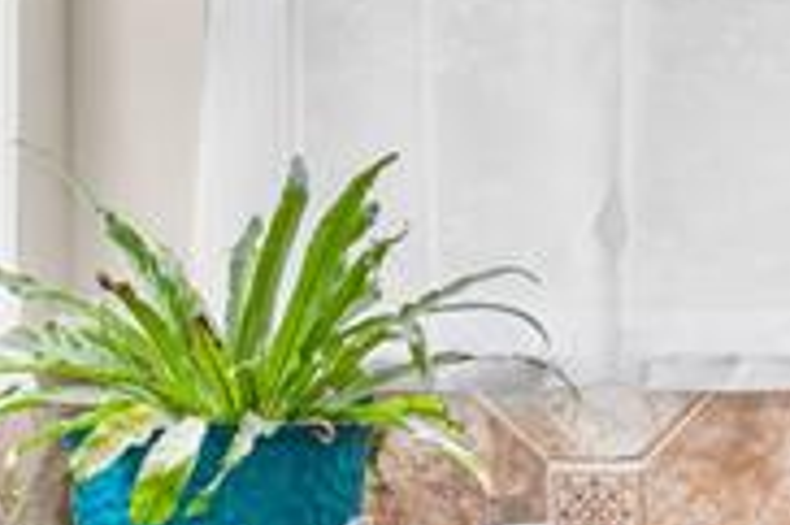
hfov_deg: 14.0
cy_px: 338
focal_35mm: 146
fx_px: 3201
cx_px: 269
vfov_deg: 9.4
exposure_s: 1/8
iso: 400
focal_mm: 26
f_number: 8
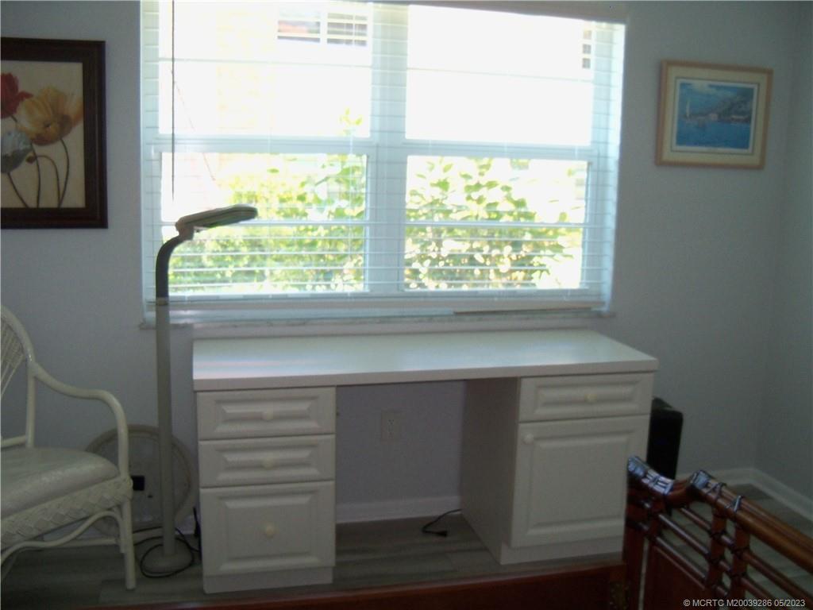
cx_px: 406
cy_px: 305
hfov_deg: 52.6
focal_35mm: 35
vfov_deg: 40.7
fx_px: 822
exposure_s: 1/30
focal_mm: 6.2
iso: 200
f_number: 3.5
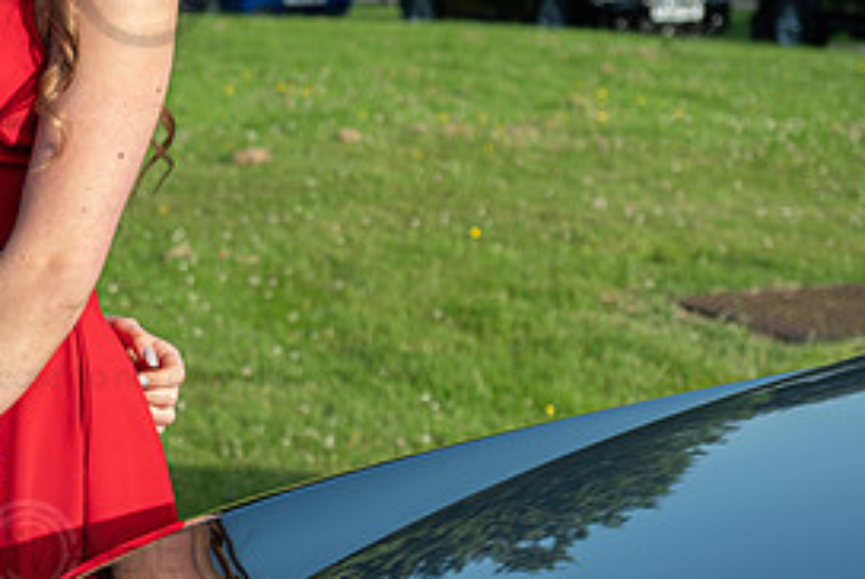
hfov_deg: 13.8
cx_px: 41
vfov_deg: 9.3
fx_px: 3536
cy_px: 148
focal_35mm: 147
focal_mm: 46.3
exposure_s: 1/250
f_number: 5
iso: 100
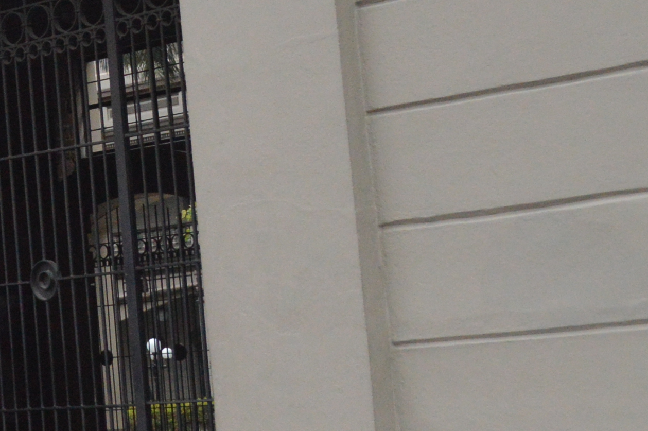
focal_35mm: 129
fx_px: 2320
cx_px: -470
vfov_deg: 10.6
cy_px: 53
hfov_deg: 14.3
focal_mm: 24
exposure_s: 1/2000
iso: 1600
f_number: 6.3
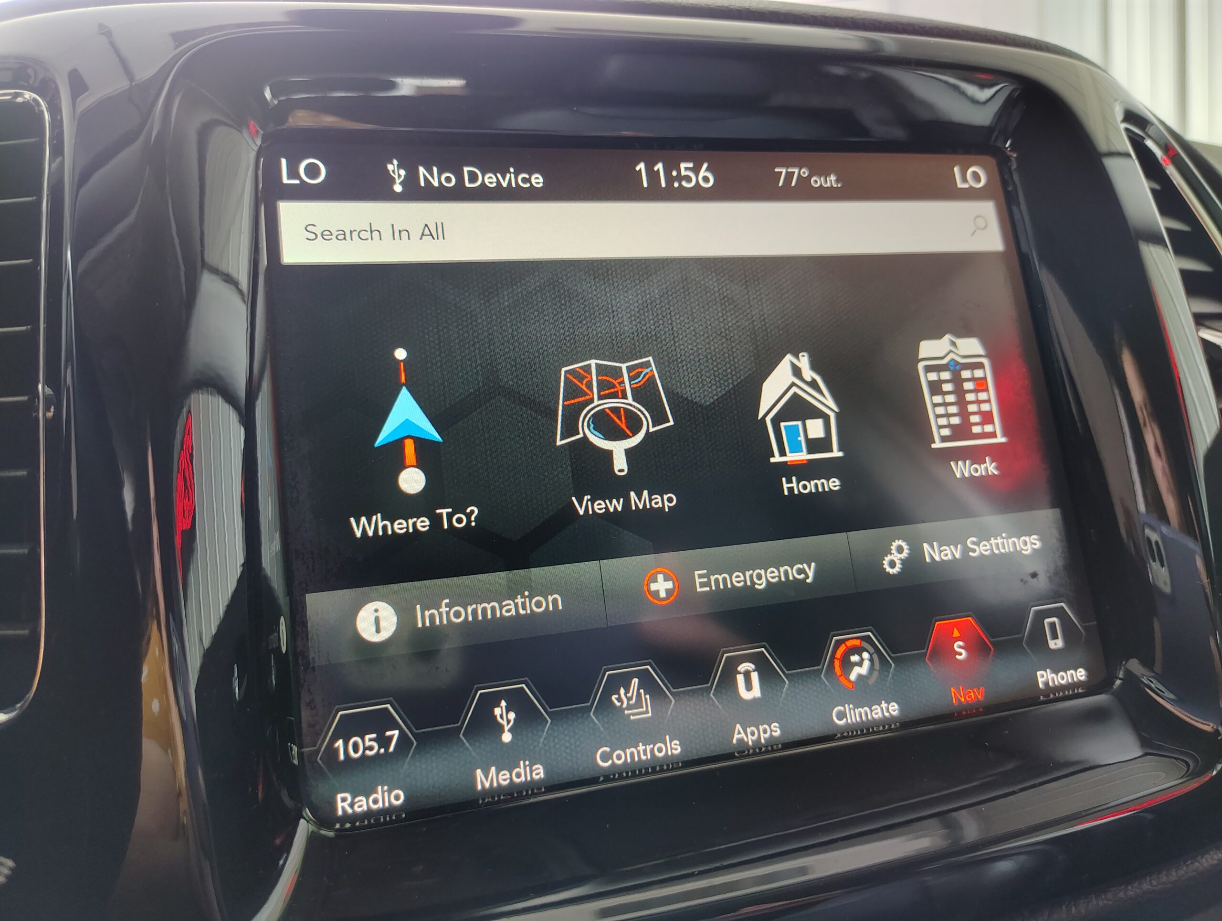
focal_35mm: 24
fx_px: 849
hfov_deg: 71.5
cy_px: 460
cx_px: 611
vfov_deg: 56.9
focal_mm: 5.56
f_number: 1.8
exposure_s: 1/60
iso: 753
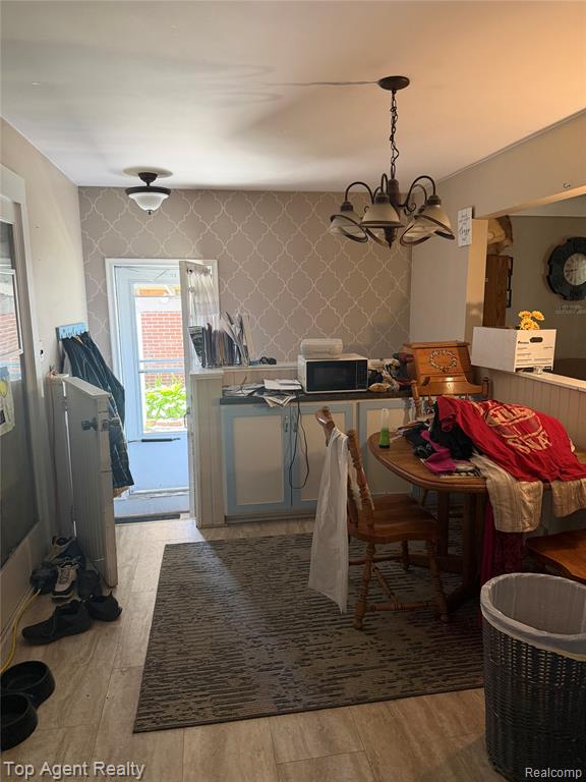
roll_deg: +0.9
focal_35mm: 24
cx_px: 293
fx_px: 542
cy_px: 391
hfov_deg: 56.8
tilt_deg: -10.3
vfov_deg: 71.6
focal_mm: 6.76
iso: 250
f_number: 1.78
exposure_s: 1/60
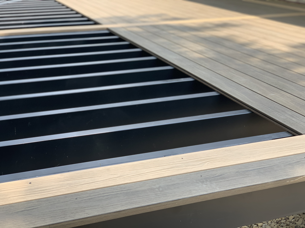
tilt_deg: -18.7
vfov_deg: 28.0
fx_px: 458
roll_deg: -0.9
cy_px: 114
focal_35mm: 52
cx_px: 152
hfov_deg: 36.8
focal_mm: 6
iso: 16
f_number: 2.4
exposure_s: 1/221
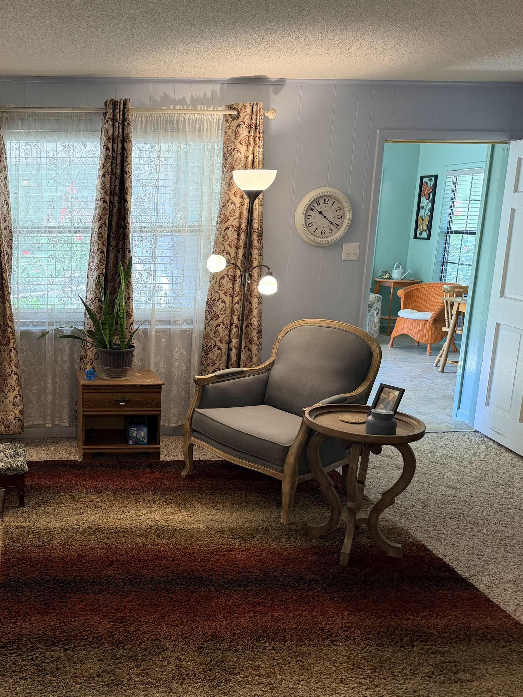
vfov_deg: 55.3
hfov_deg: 39.9
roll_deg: -0.3
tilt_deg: -12.0
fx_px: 665
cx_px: 55
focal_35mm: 33
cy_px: 350
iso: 125
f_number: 1.78
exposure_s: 1/60
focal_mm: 6.76
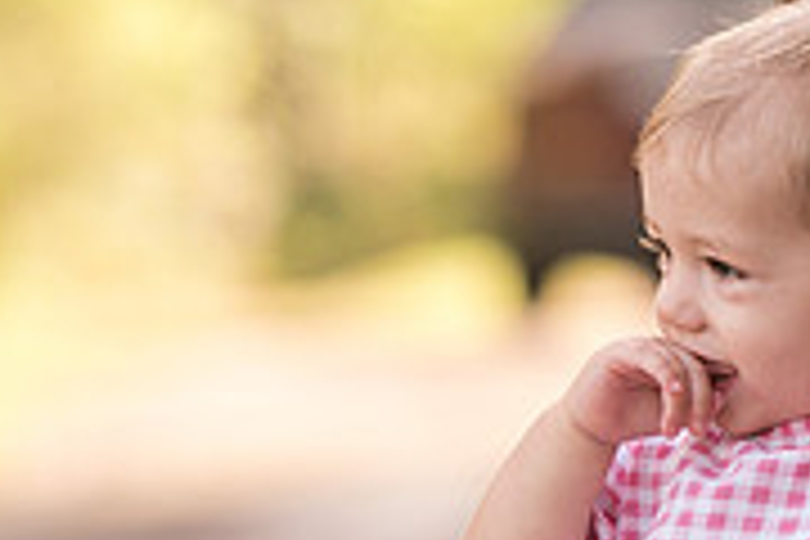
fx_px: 10844
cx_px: 1035
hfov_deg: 4.3
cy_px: 434
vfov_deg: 2.9
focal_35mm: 482
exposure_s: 1/500
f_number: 3.5
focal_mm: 150
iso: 400
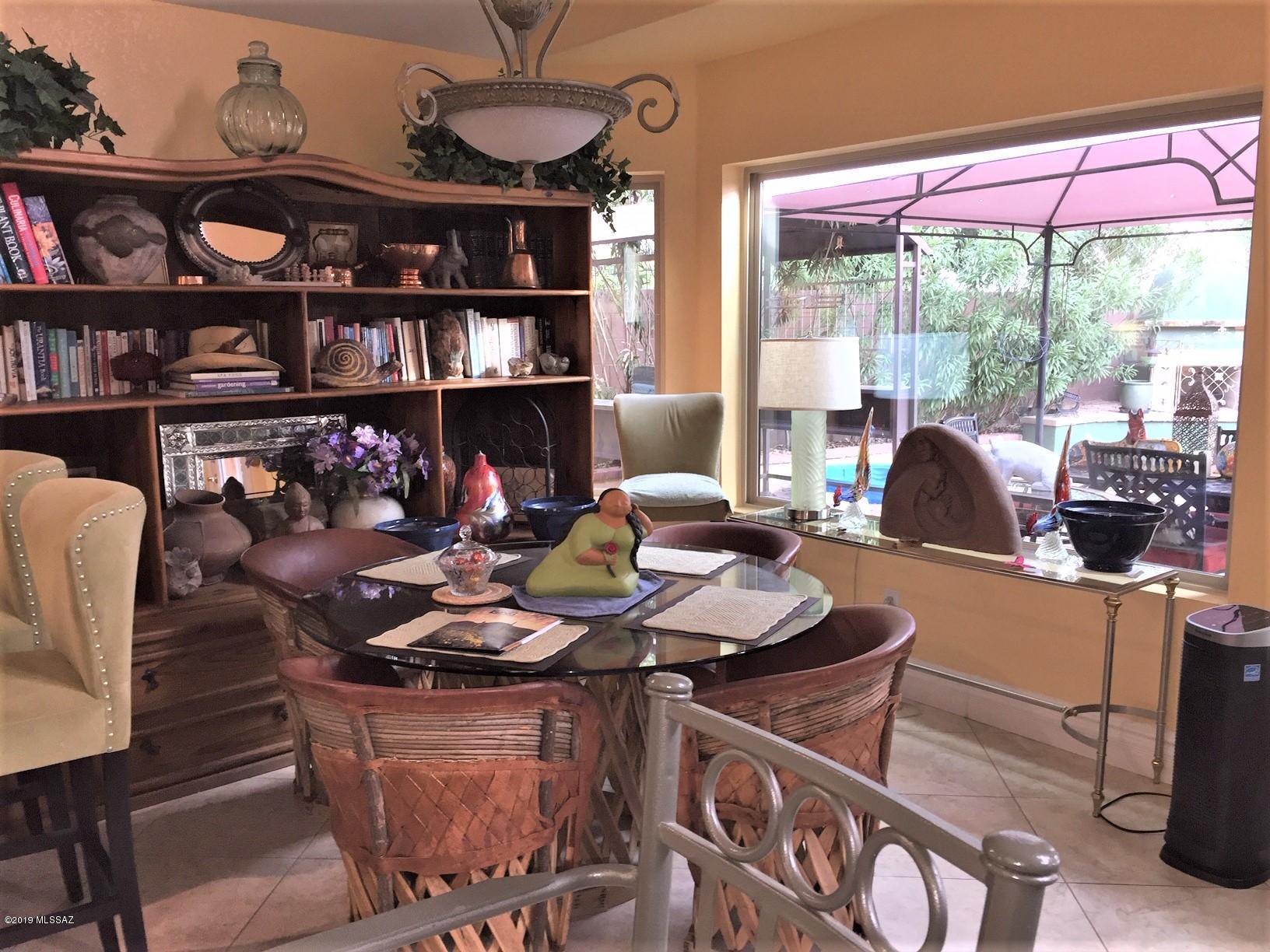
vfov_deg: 48.2
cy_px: 476
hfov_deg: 61.7
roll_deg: -0.3
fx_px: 1064
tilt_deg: -9.1
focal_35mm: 29
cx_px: 635
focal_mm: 4.15
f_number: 2.2
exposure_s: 1/30
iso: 80
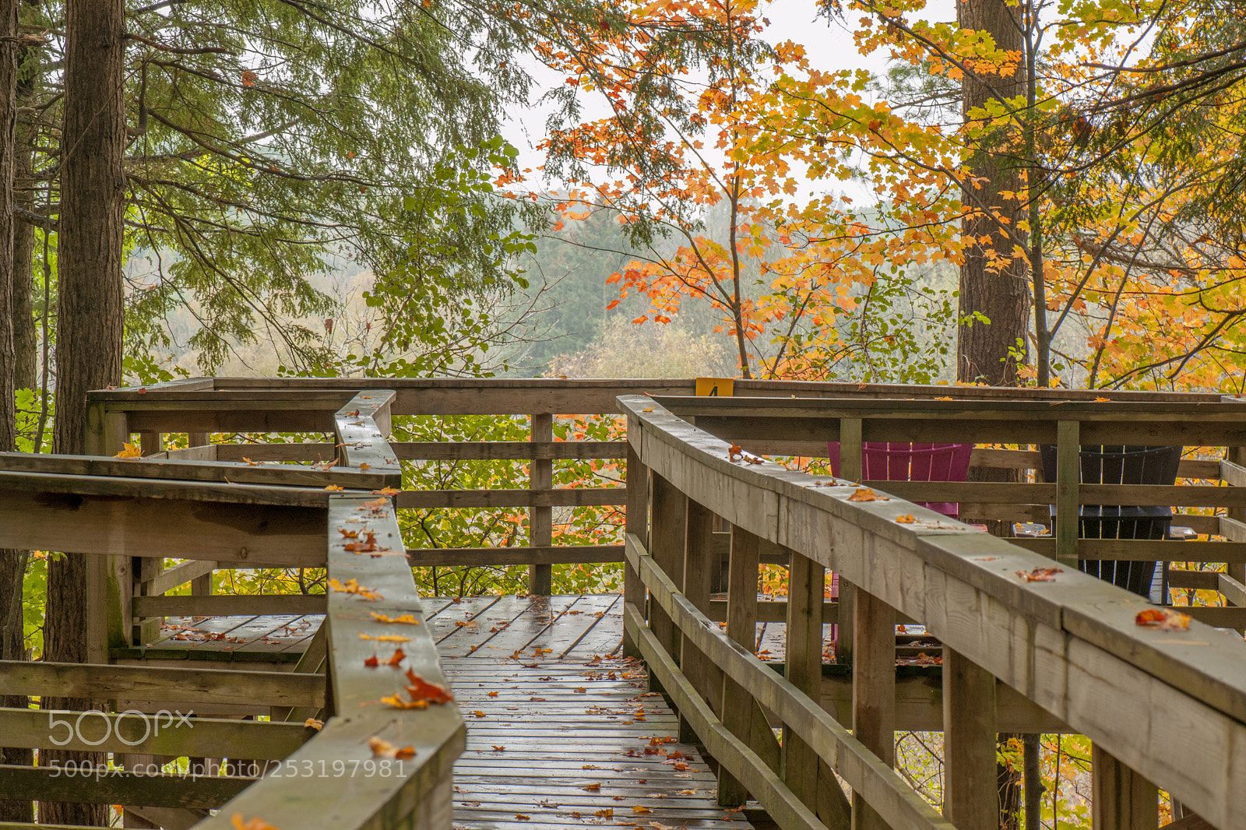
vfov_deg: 13.0
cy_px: 415
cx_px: 623
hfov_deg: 19.5
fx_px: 3633
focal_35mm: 105
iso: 640
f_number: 13
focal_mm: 105
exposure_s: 1/30
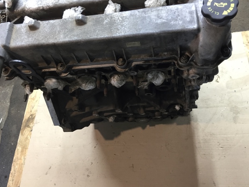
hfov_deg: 60.0
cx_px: 127
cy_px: 94
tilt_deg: -60.2
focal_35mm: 30
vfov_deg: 46.8
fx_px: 216
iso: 125
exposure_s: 1/33
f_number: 2.2
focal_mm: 4.15
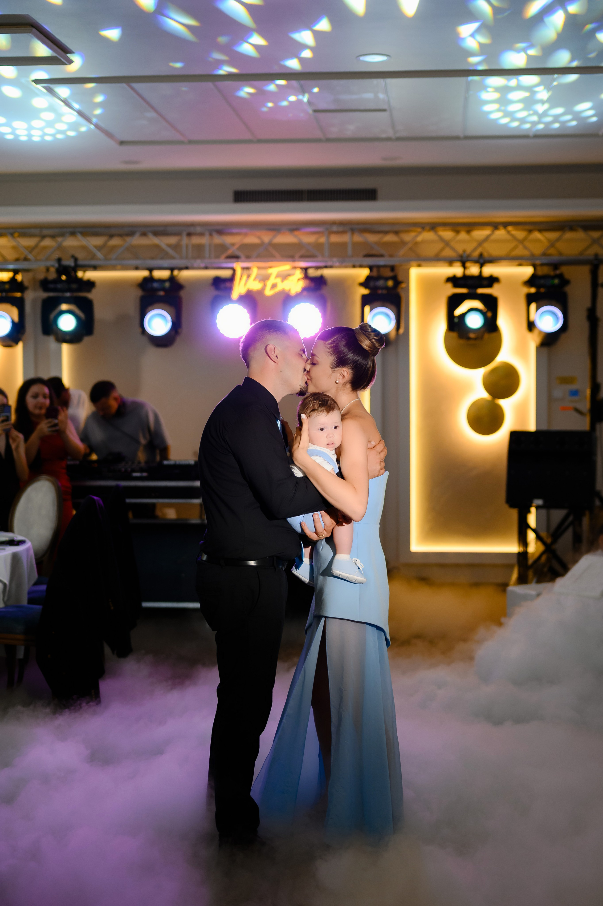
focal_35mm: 50
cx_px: 302
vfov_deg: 39.6
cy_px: 453
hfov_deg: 27.0
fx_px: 1258
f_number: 2
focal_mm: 50
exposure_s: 1/250
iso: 500
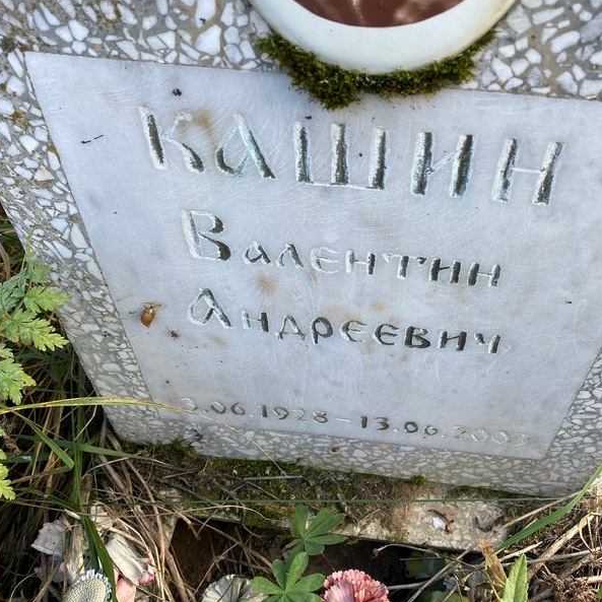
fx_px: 610
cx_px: 377
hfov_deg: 52.0
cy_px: 300
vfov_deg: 52.5
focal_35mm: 31
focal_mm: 4.25
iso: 32
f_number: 1.8
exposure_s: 1/197
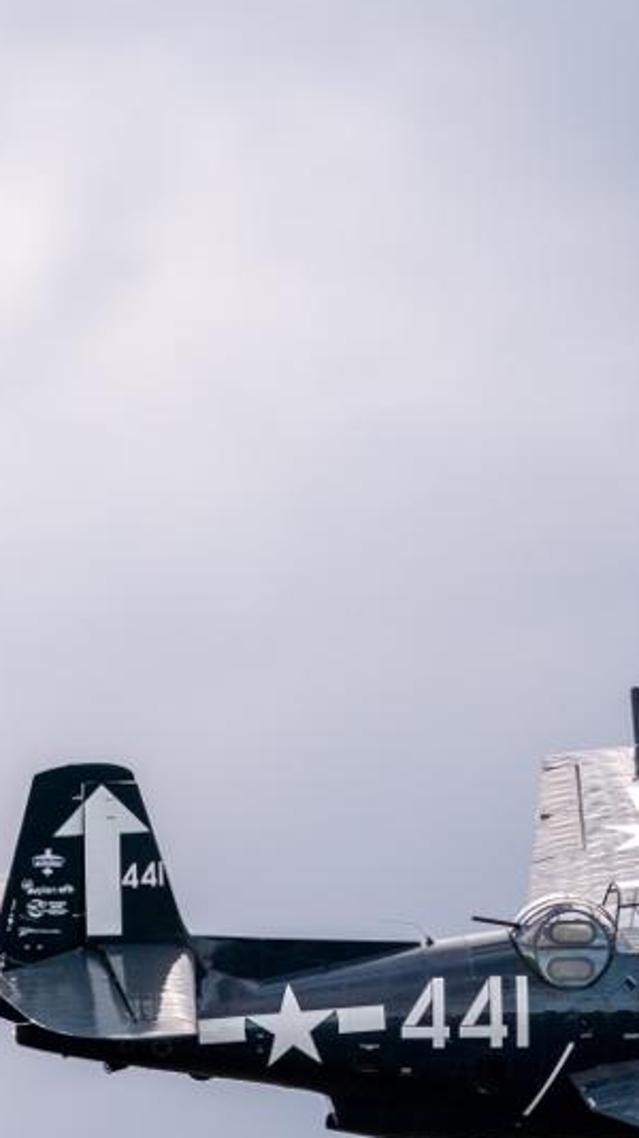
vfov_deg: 1.9
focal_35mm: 1130
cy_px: 601
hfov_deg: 1.1
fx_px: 34070
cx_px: 686
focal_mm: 400
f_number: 9
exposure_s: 1/250
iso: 400
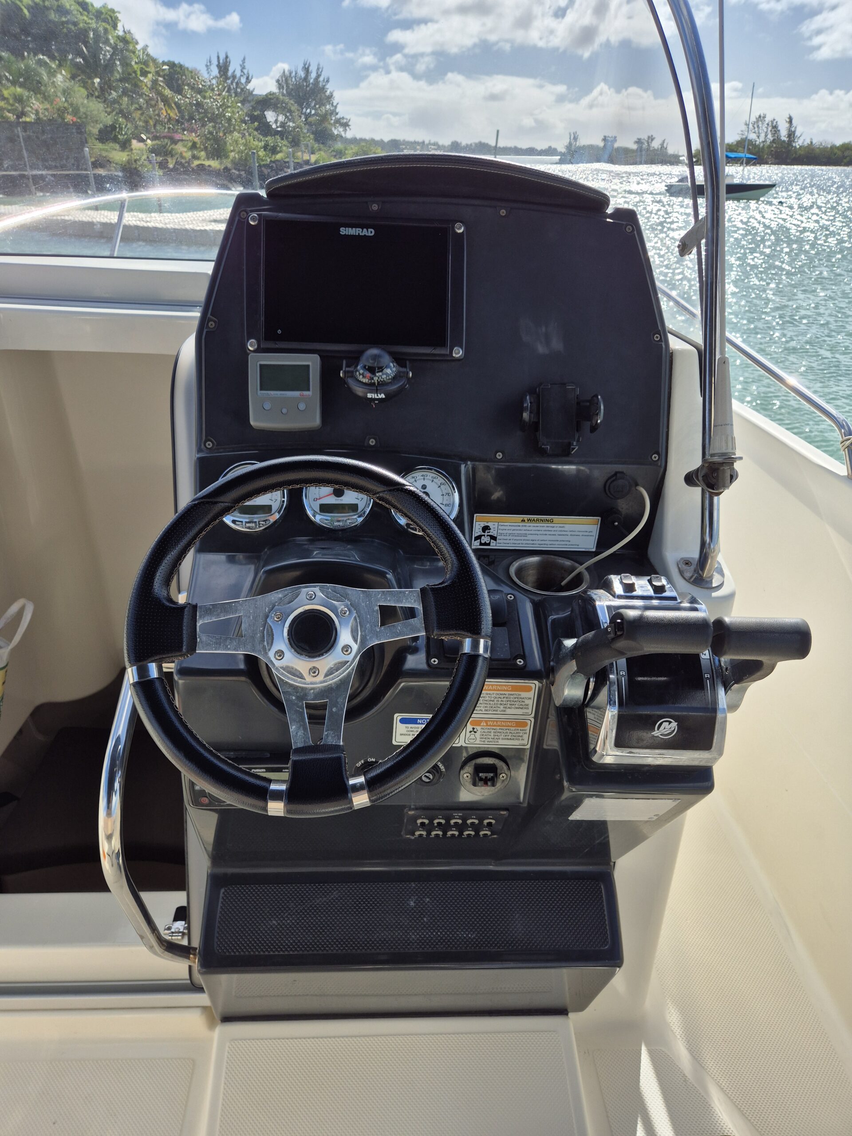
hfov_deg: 58.9
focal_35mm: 23
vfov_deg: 73.9
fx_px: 755
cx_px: 426
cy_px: 568
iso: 25
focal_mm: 5.4
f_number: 1.8
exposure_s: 1/2384
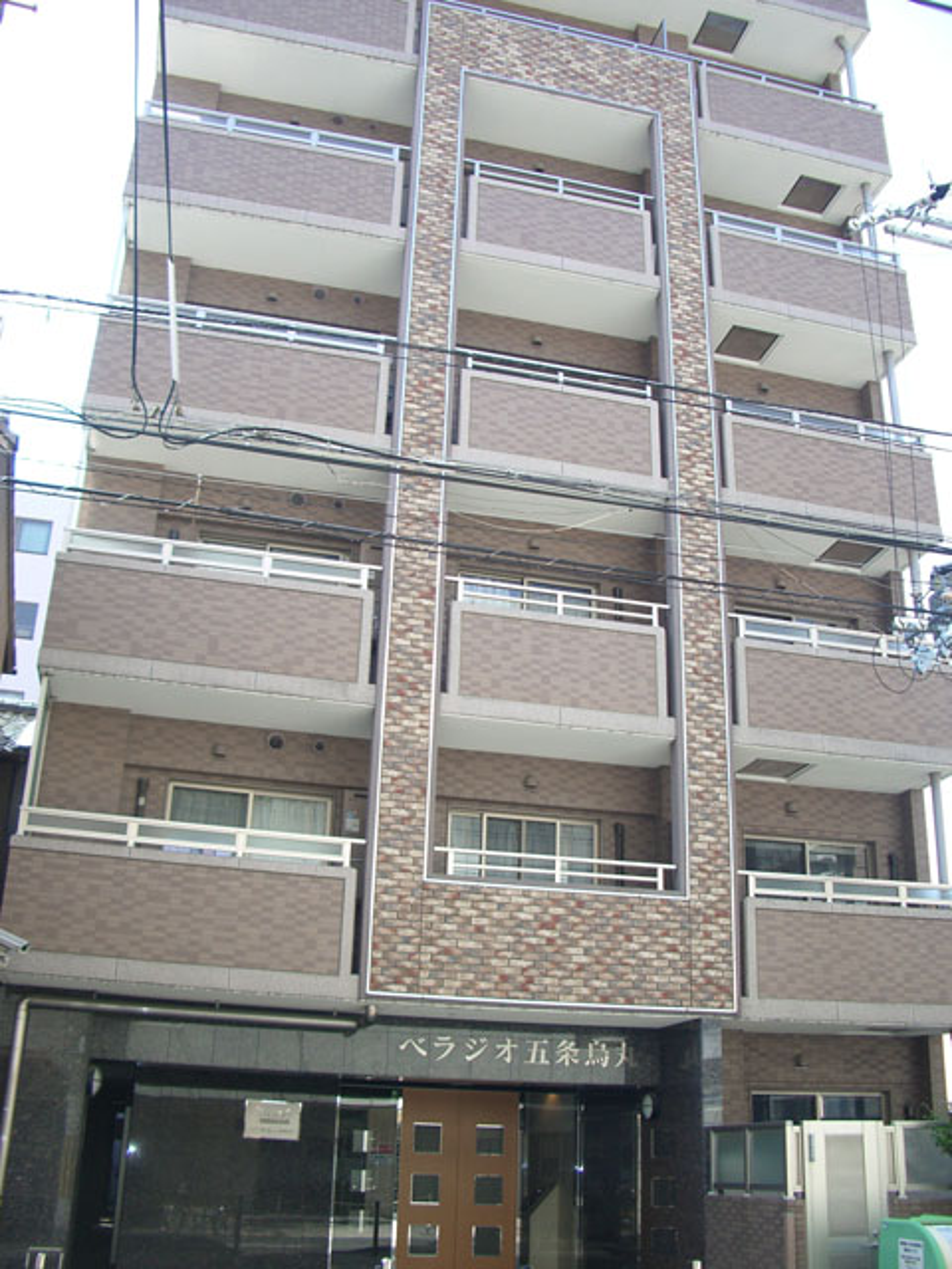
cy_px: 634
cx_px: 476
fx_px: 1283
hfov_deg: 40.7
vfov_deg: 52.6
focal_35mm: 35
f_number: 2.6
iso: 80
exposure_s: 1/160
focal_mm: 5.8
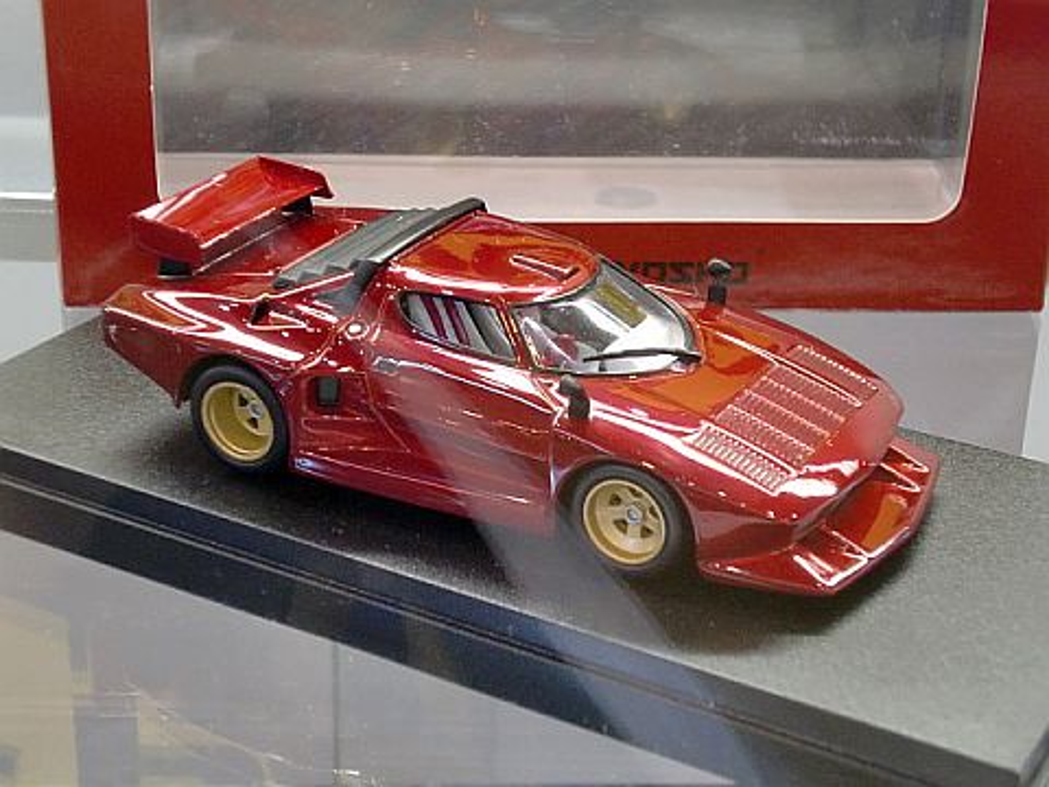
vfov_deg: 21.9
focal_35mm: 67
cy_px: 394
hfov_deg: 29.0
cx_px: 524
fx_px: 2030
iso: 400
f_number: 4.3
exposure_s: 1/30
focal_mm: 11.16
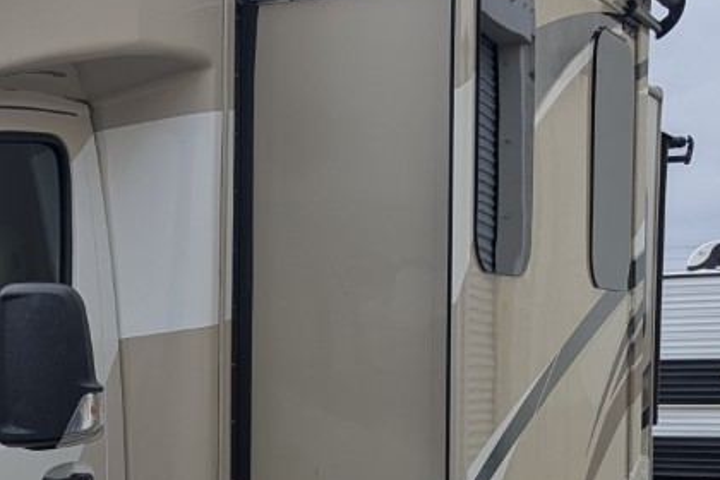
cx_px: -95
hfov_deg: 22.9
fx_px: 1660
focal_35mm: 83
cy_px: 442
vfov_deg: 16.2
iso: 46
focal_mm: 6.81
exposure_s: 1/2513
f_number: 1.85
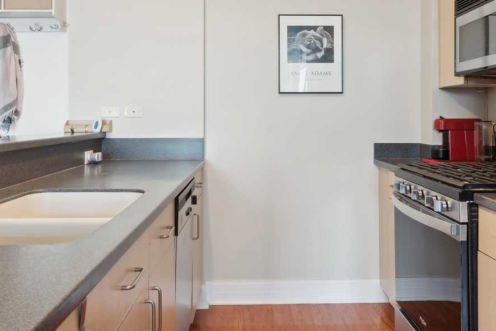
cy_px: 123
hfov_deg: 57.2
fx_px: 455
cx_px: 265
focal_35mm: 33
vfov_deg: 39.7
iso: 200
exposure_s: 1/4
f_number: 9
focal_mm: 18
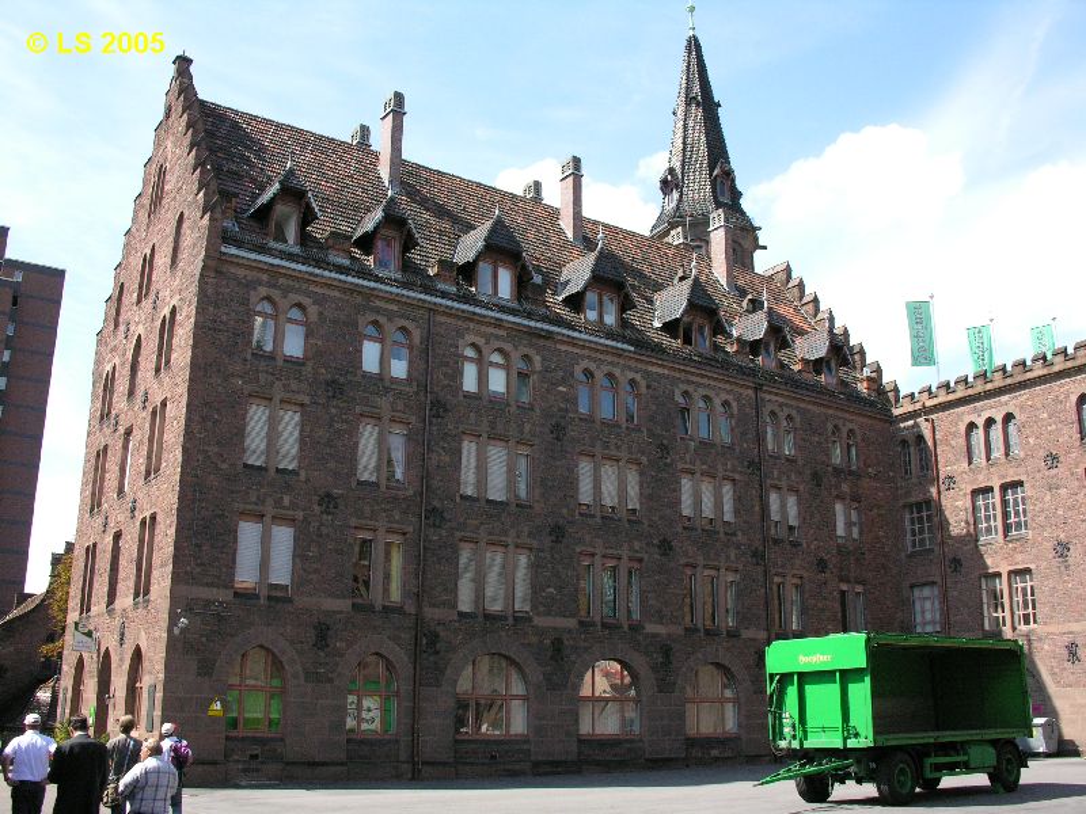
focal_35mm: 35
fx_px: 1098
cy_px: 407
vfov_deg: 40.7
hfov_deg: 52.6
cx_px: 543
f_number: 5
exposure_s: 1/513
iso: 200
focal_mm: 8.9
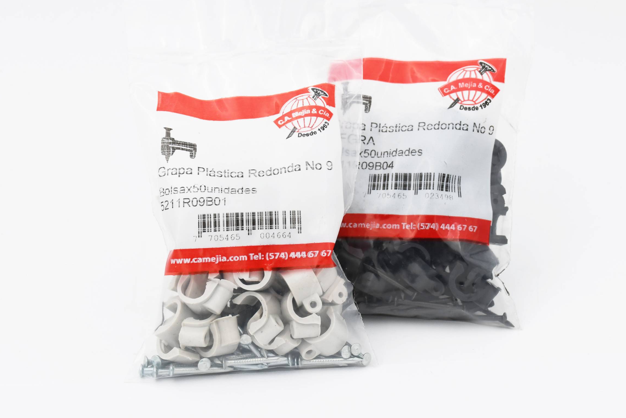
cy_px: 204
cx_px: 321
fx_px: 2313
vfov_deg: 10.3
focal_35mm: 133
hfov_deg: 15.4
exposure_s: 1/100
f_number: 11
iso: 500
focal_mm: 85
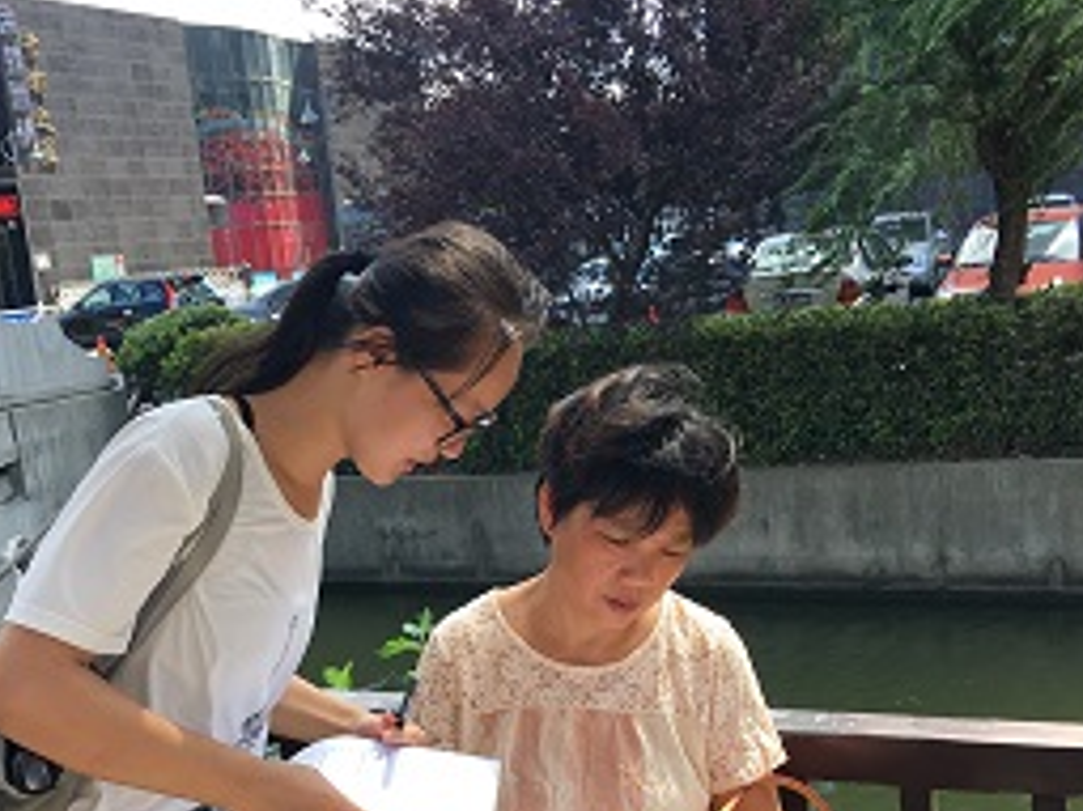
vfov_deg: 30.9
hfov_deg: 41.2
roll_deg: +6.4
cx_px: 497
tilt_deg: -12.6
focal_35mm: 46
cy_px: 609
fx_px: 1438
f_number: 2.2
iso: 25
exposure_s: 1/265
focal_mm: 4.15
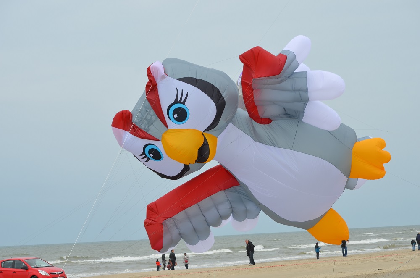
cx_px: 210
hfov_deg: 16.1
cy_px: 139
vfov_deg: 10.7
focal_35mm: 128
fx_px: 1484
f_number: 9
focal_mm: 85
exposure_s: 1/320
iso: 100
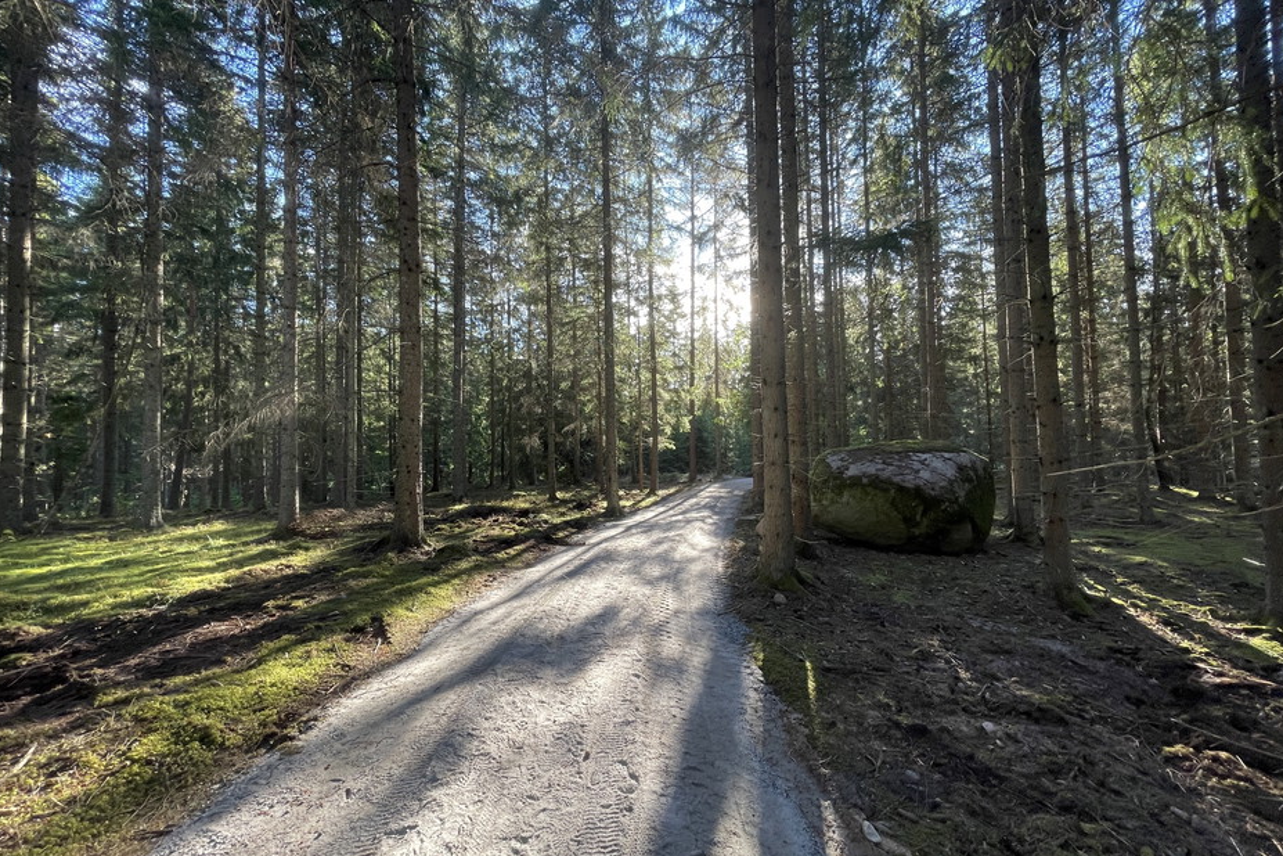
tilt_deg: +0.1
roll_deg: +1.1
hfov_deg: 104.2
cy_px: 443
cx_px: 657
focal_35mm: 14
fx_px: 499
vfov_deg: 81.2
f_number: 2.4
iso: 64
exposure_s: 1/99
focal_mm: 1.54
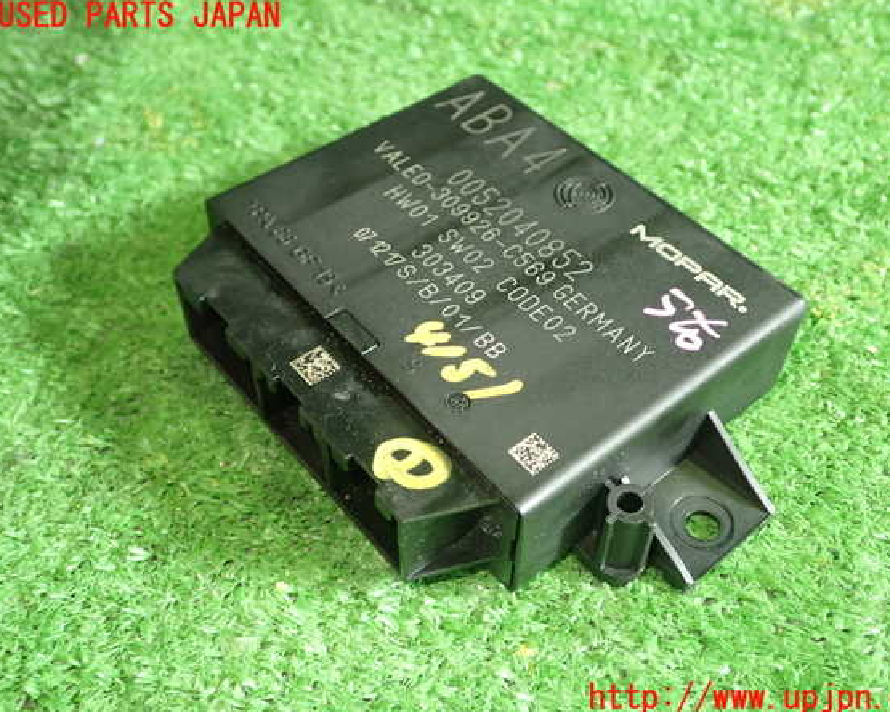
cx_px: 470
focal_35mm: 38
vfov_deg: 39.2
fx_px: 1001
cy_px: 358
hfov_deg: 47.9
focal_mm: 6.37
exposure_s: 1/40
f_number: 2.5
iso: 320
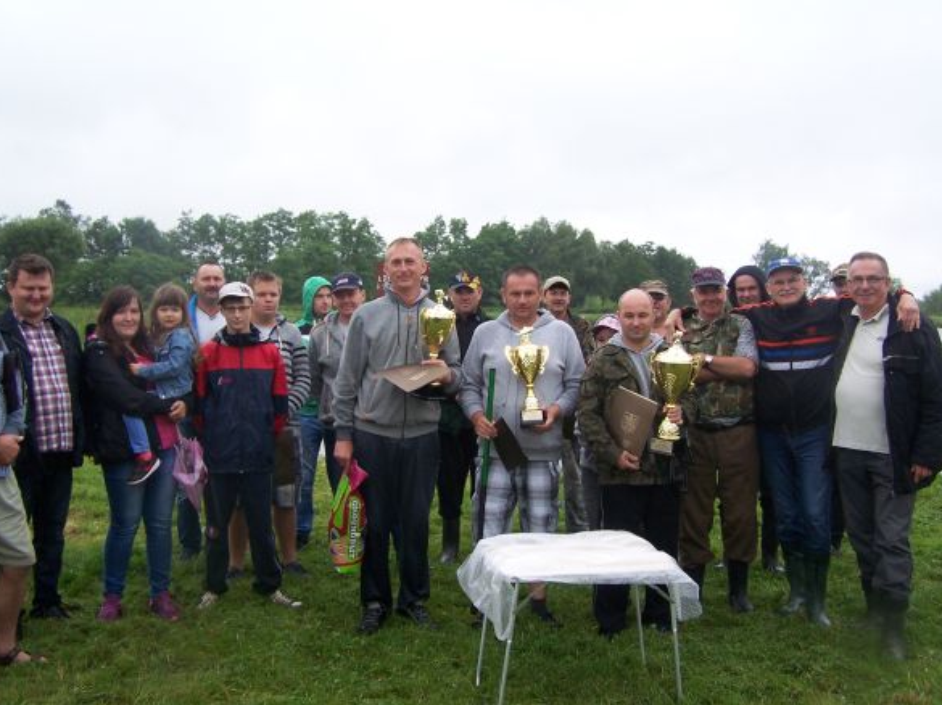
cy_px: 348
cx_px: 475
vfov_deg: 36.8
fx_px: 1061
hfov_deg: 47.9
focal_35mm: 39
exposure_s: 1/200
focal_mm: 6.3
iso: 80
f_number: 2.8
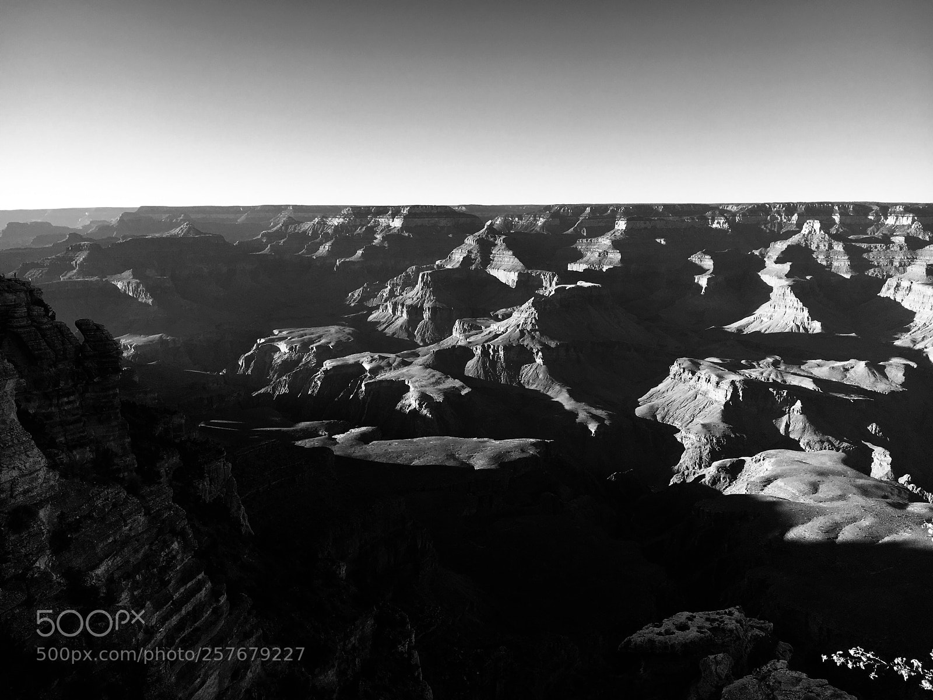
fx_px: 782
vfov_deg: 48.2
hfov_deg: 61.7
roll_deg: -0.4
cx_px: 466
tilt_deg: -8.4
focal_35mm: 29
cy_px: 350
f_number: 2.2
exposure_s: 1/962
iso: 25
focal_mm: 4.15
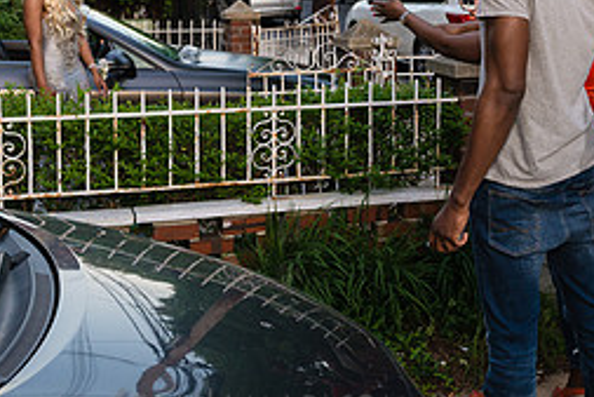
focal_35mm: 55
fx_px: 908
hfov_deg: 36.2
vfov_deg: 23.8
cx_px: 289
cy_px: 15
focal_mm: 24
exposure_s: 1/320
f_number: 4.5
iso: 1000
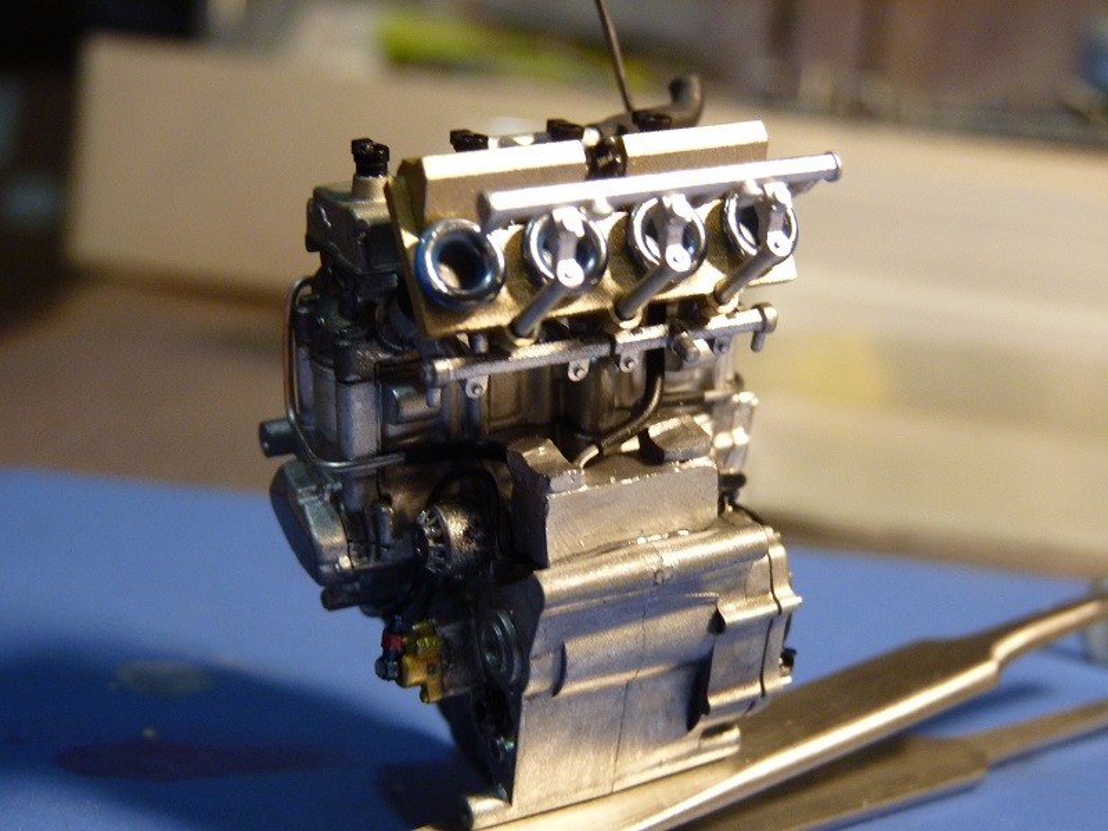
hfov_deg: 36.2
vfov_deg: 27.5
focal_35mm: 53
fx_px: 1696
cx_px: 554
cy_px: 416
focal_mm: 9.5
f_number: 3.2
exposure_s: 1/10
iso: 400
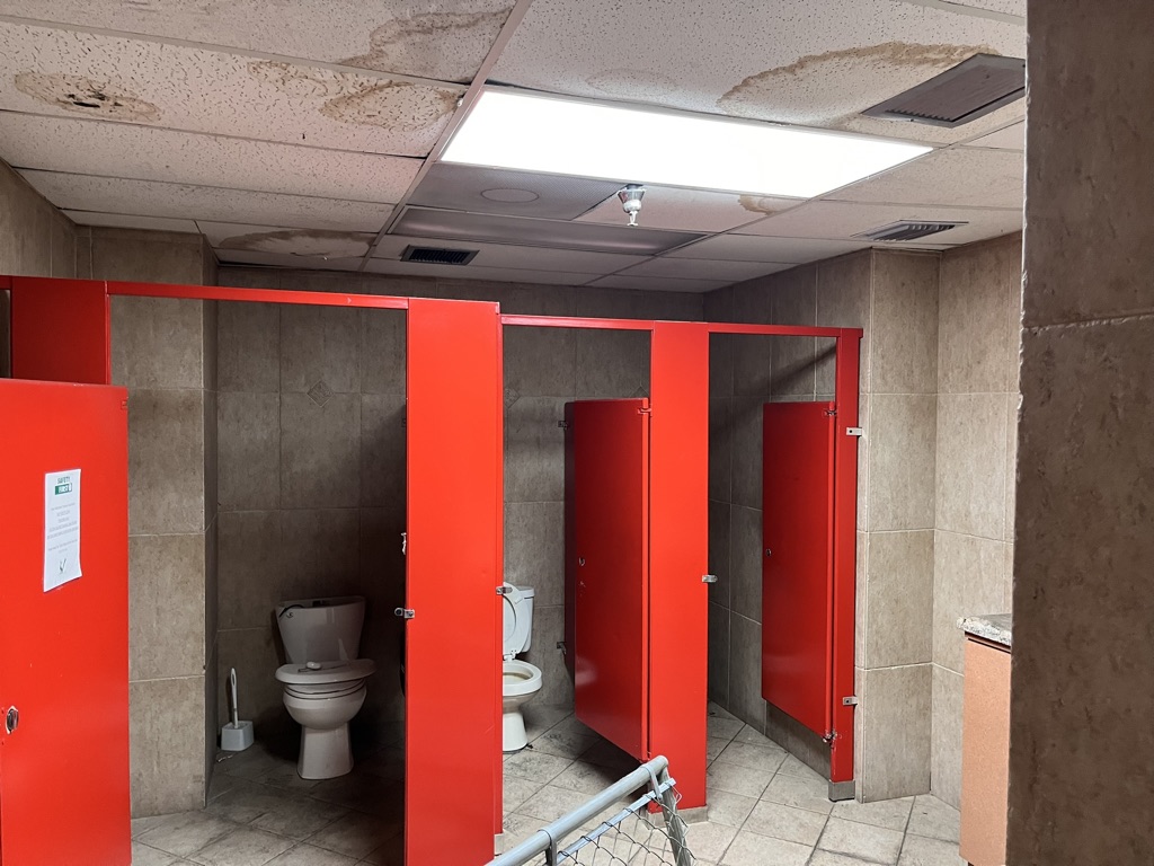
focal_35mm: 26
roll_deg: -1.2
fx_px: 867
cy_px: 433
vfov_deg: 53.1
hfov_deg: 67.3
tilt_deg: -1.6
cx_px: 577
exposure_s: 1/42
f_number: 1.6
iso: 320
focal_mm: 5.1
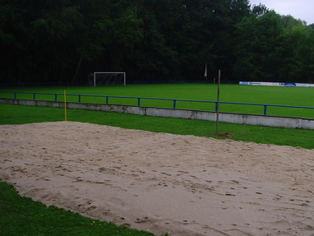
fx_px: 463
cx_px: 174
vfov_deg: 28.5
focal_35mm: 51
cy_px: 151
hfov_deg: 37.4
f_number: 3.5
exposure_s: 1/250
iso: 80
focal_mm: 6.6
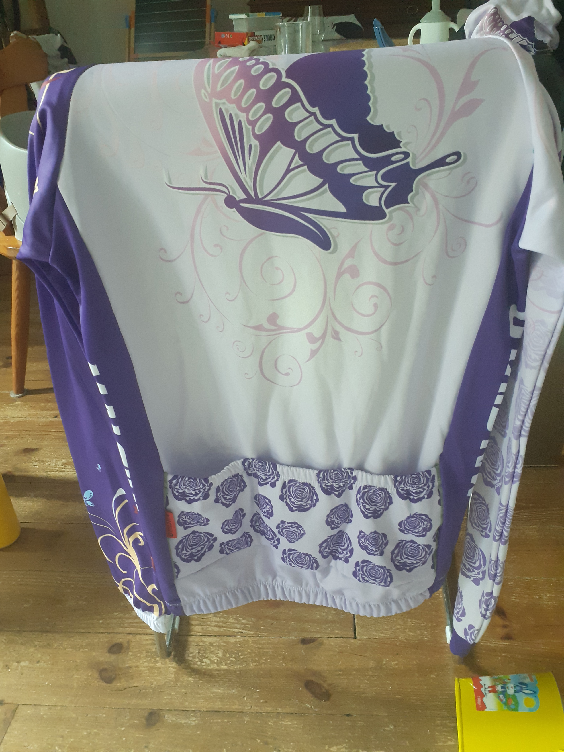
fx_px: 587
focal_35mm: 27
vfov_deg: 65.3
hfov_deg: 51.4
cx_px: 282
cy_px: 376
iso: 200
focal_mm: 3.6
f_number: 1.9
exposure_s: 1/33
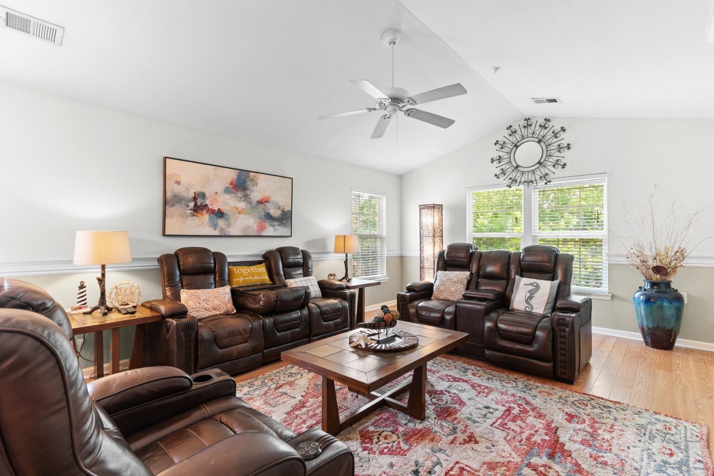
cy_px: 238
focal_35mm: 16
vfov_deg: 73.7
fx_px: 317
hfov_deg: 96.7
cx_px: 357
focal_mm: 11
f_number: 4.8
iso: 100
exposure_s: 1/4
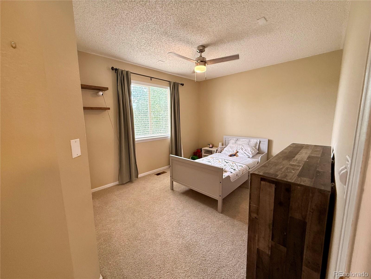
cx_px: 186
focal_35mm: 14
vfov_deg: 85.7
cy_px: 140
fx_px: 150
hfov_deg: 102.1
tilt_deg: -8.0
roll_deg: +1.1
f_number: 2.2
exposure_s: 1/120
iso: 320
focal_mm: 2.22
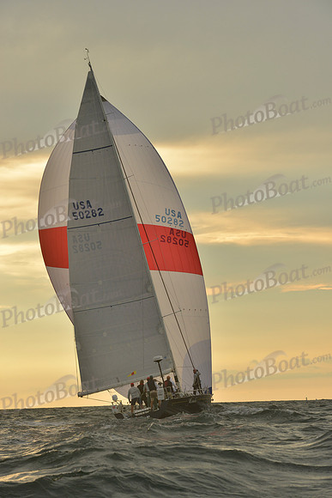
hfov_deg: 13.7
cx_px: 166
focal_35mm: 100
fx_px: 1382
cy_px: 249
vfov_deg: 20.4
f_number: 8
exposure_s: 1/640
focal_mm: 100
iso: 400
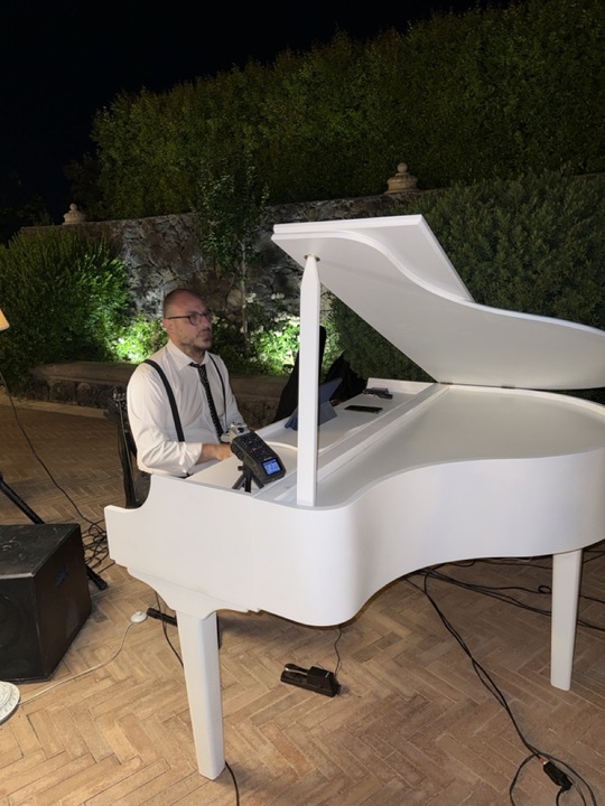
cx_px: 302
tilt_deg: -14.2
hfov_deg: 56.8
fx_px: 559
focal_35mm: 24
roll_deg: +2.2
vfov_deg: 71.6
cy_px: 403
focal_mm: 6.76
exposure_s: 1/9
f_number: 1.78
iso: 64
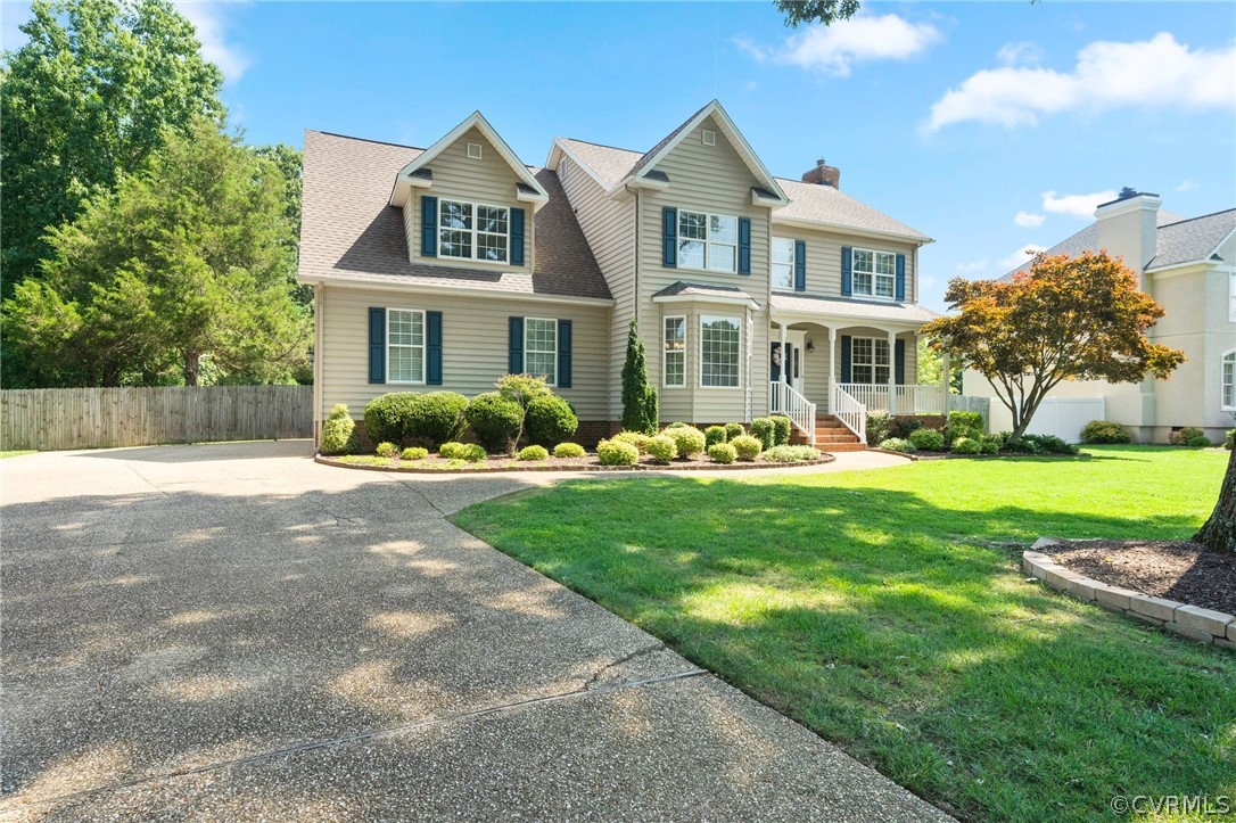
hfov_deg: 86.6
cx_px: 618
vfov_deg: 64.2
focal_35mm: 19
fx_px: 655
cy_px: 412
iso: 1000
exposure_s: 1/1600
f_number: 7.1
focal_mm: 19.1
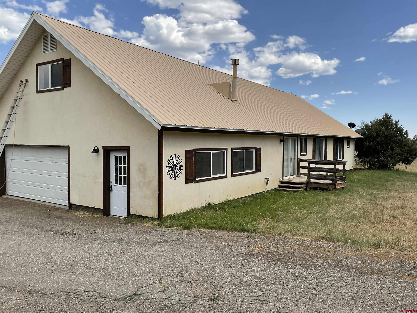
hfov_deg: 61.7
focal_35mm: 29
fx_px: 349
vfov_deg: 48.2
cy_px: 156
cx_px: 208
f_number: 1.8
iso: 16
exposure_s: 1/1786
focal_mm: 3
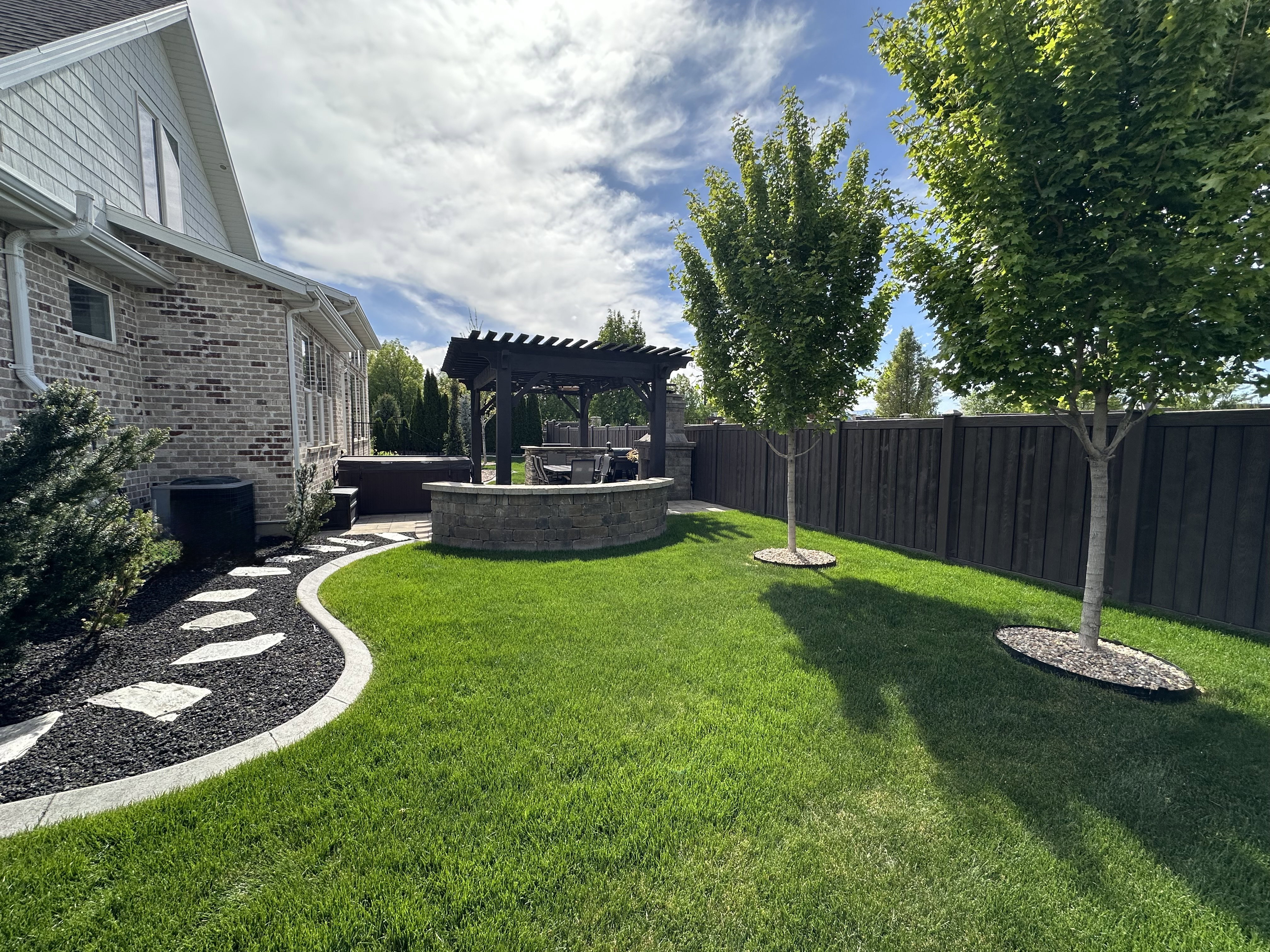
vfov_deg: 85.7
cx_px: 635
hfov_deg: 102.1
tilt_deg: -4.7
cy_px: 476
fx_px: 514
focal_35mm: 14
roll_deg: -0.6
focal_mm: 2.22
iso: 50
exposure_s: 1/1221
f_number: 2.2
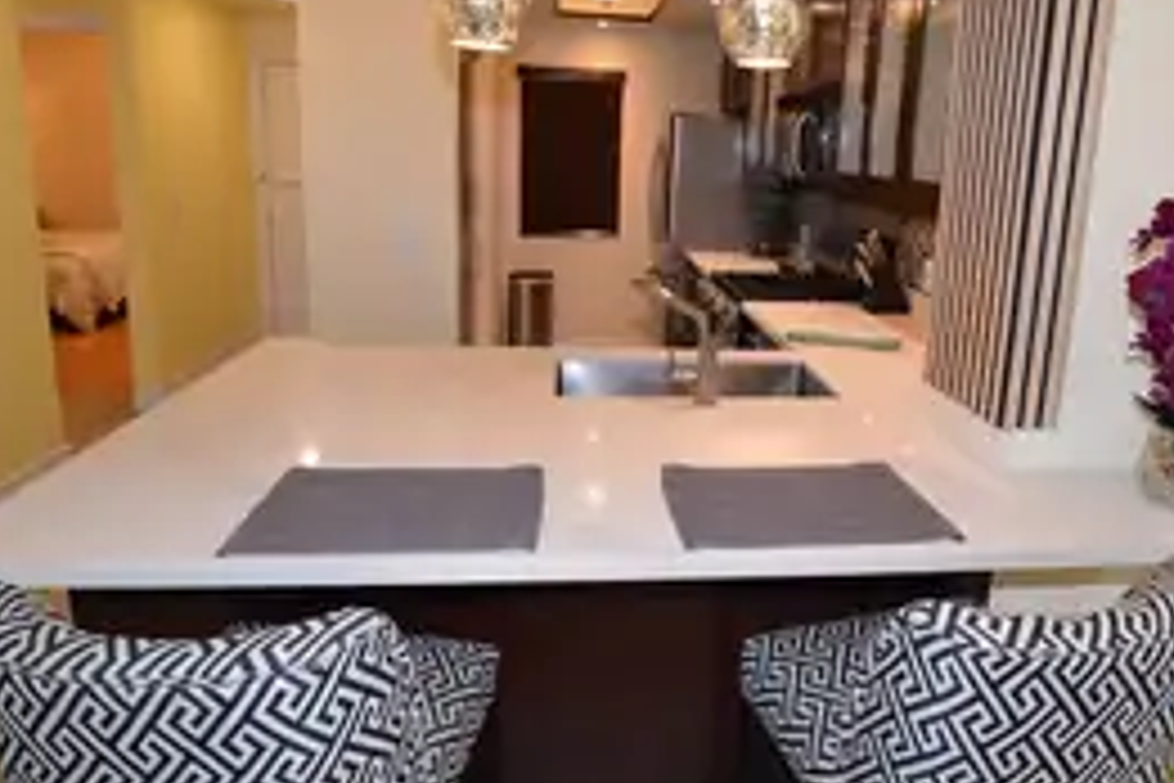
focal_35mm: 23
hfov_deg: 75.8
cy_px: 320
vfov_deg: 54.8
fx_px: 750
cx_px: 661
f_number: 4
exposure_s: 1/60
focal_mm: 10
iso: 400
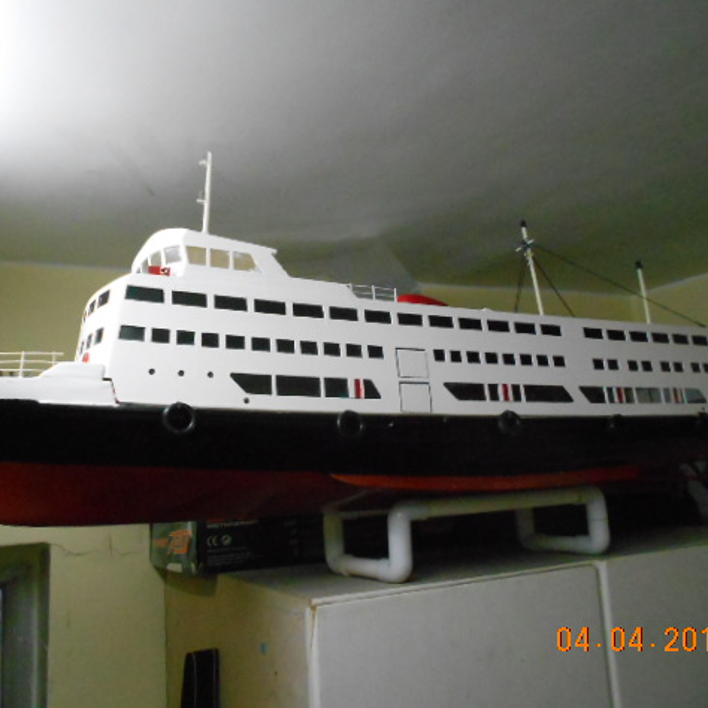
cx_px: 335
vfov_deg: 52.5
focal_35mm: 31
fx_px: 717
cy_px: 354
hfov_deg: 52.5
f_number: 3.2
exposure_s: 1/125
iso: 800
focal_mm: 4.6
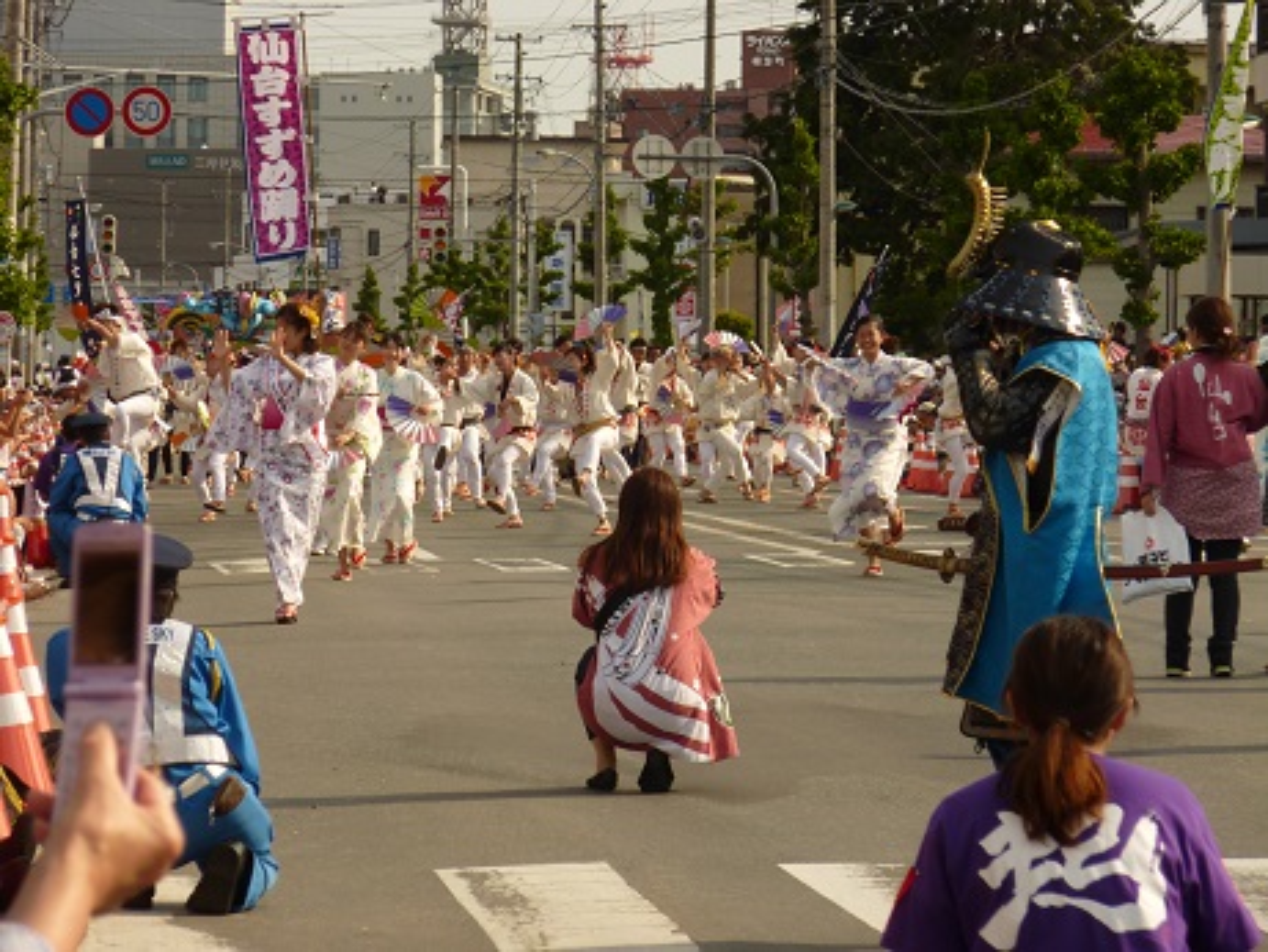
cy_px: 476
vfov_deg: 7.7
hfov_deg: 10.2
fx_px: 7108
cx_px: 634
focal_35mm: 194
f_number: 5.8
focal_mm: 34.6
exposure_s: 1/400
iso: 100
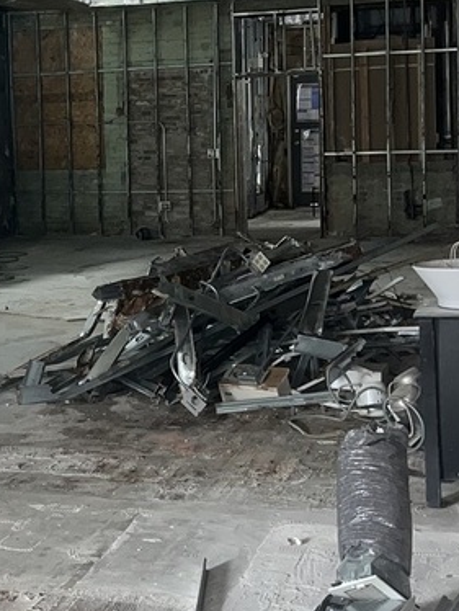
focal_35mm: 75
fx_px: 1324
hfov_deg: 19.1
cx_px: -10
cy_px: 224
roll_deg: +2.5
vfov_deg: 25.9
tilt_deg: -4.3
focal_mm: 5.1
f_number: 1.6
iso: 64
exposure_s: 1/13
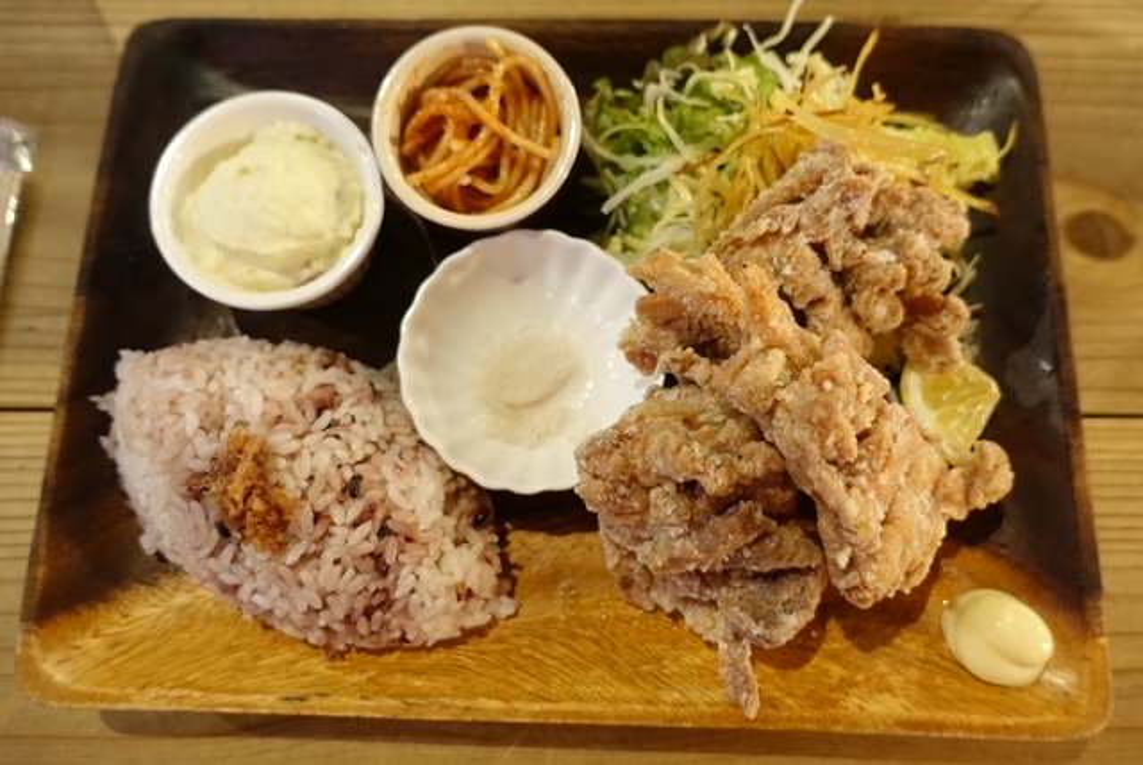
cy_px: 382
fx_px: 763
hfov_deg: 73.7
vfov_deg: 53.2
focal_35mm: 24
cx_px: 572
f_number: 1.8
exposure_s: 1/30
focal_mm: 8.8
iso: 400
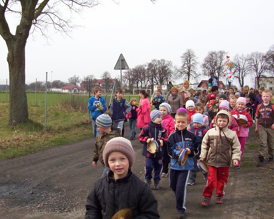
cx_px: 109
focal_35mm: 49
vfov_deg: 30.8
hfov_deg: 37.9
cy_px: 109
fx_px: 397
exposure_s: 1/351
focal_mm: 5.77
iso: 100
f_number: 5.17
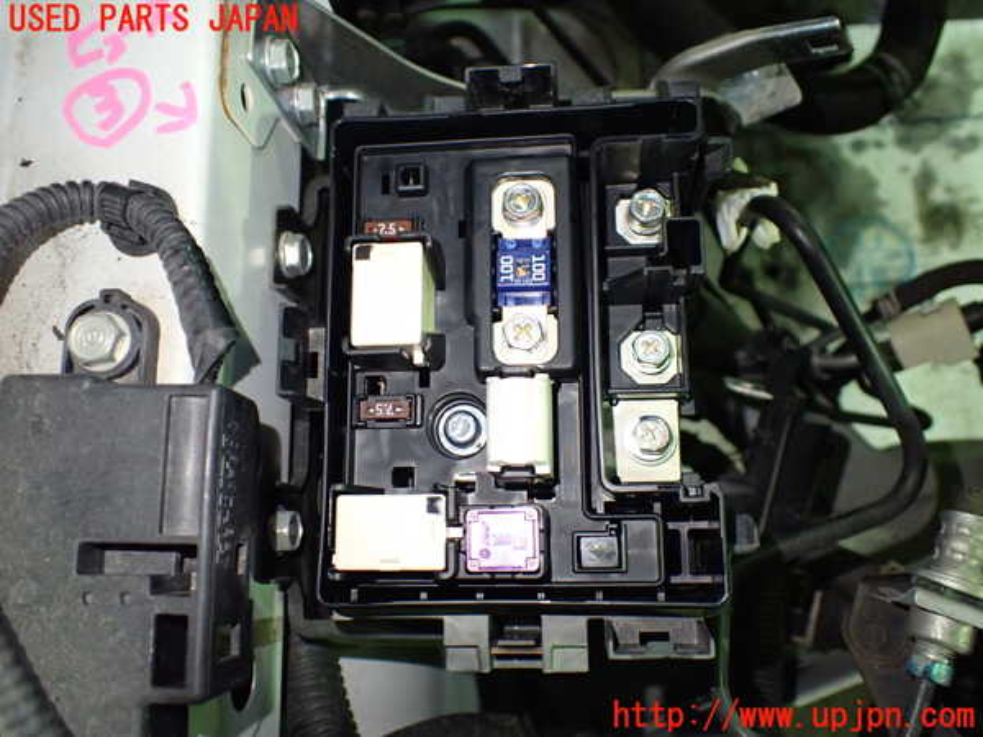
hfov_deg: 60.0
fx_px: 852
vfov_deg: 46.8
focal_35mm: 30
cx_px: 492
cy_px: 368
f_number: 2.3
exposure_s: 1/60
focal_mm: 5.4
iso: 800
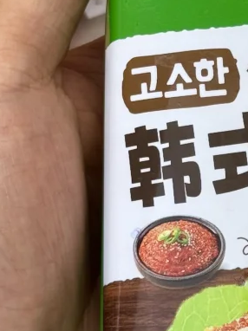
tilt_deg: -44.3
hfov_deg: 8.1
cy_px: 32
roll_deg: +0.1
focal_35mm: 181
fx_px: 1731
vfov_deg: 10.9
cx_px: 271
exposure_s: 1/100
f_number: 1.78
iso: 80
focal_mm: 6.76
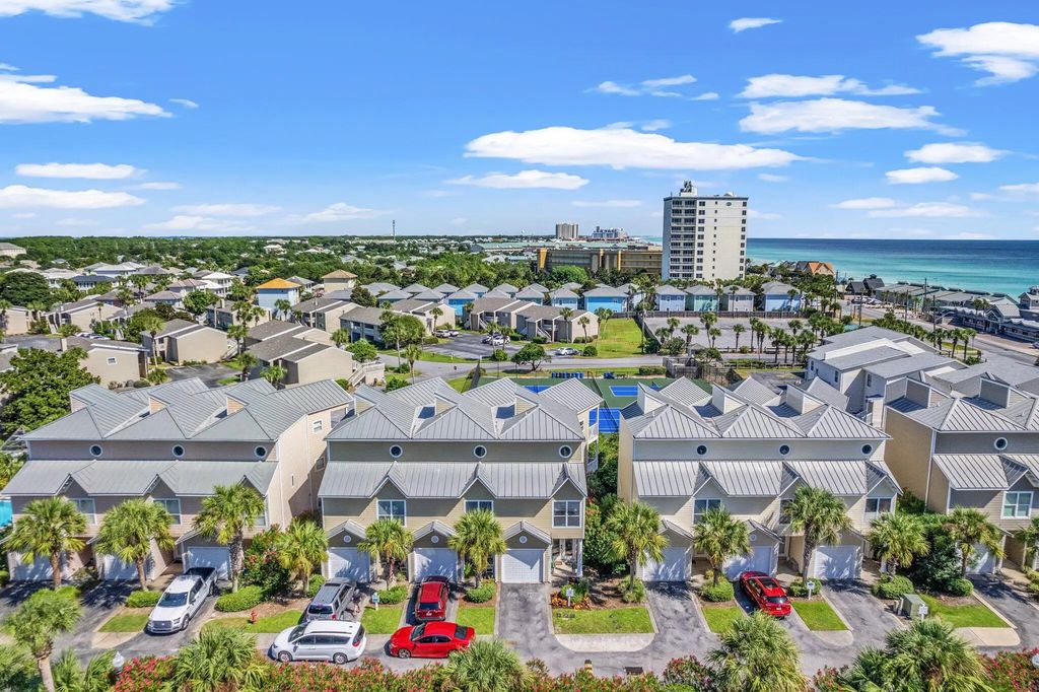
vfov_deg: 57.2
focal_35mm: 22
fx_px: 635
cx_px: 520
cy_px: 346
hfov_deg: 78.6
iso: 100
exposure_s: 1/2500
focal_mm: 8.38
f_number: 2.8
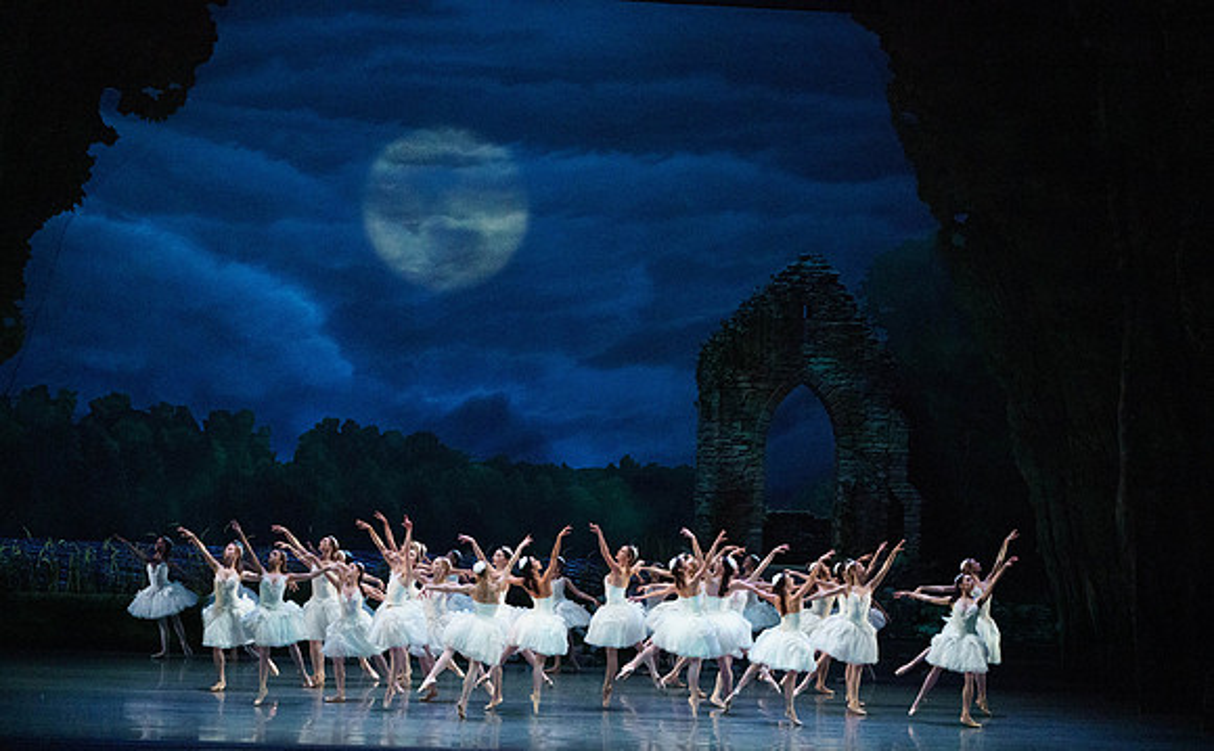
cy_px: 404
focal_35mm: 102
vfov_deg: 12.7
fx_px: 3372
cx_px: 607
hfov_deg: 20.4
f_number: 5.6
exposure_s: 1/250
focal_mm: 100
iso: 8000
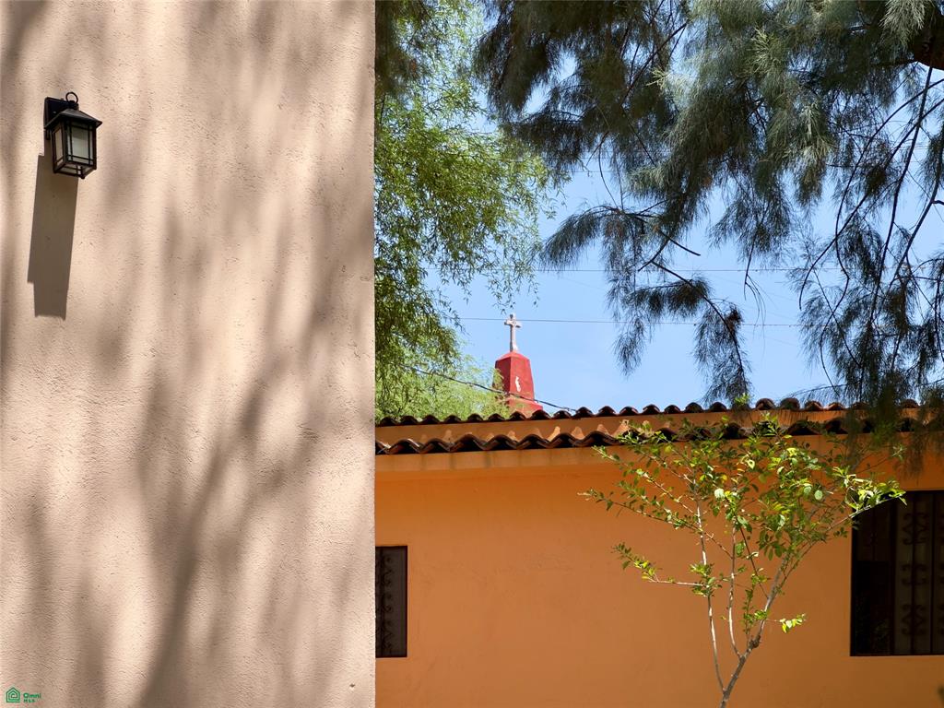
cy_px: 354
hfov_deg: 25.3
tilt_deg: +14.2
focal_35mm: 77
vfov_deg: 19.1
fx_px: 2100
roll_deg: -1.2
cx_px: 472
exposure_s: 1/358
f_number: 2.8
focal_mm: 9
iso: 32
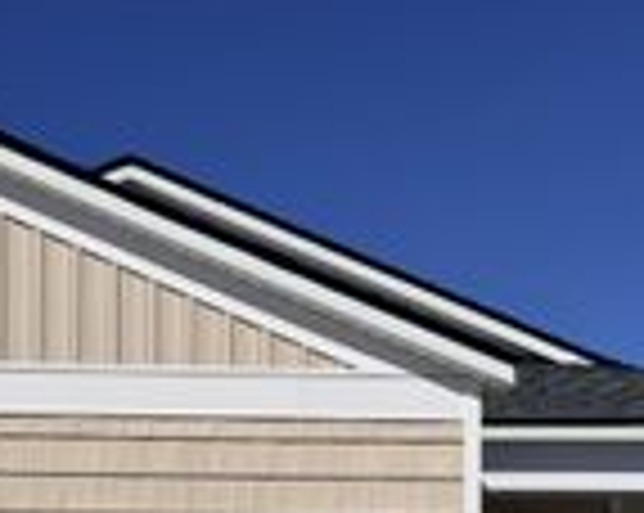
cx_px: 90
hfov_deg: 22.8
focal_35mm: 82
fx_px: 1561
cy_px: 605
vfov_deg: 17.8
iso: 80
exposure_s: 1/17544
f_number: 1.78
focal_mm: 6.76
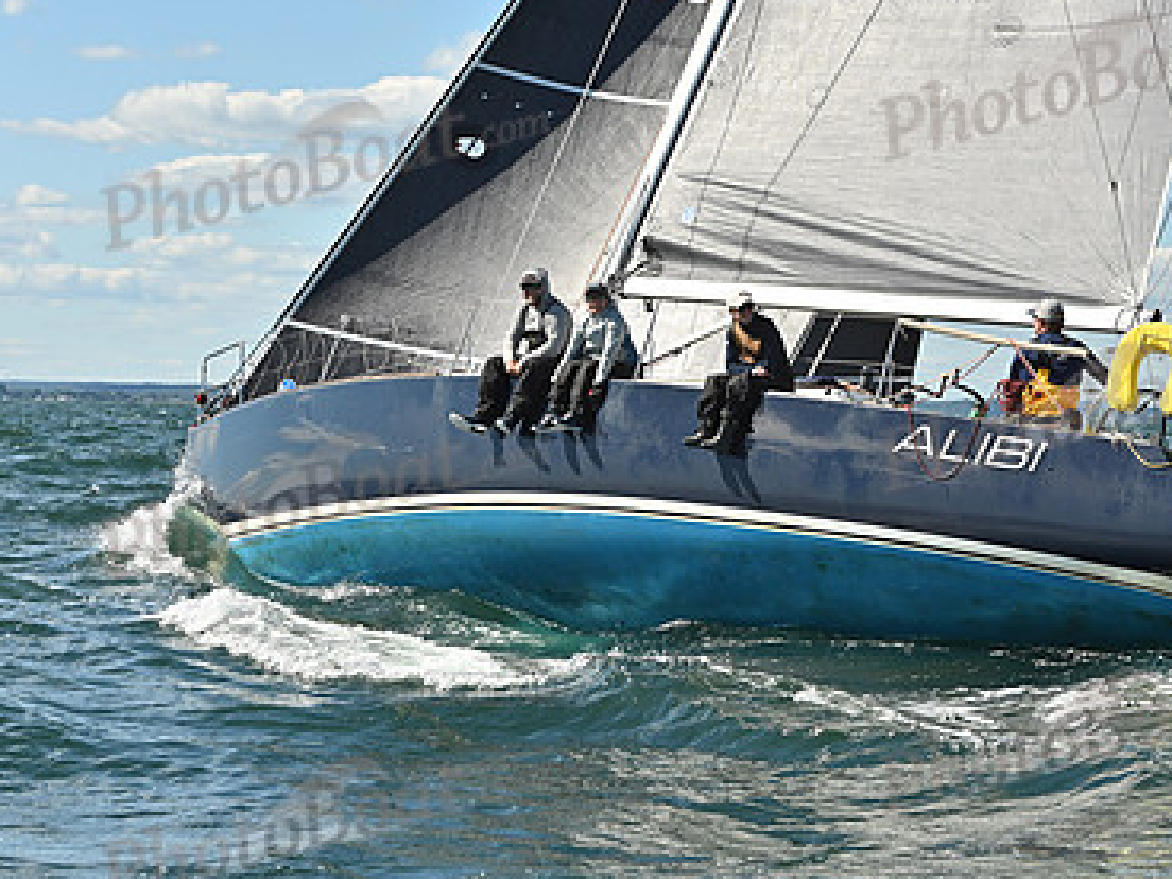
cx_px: 717
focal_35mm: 106
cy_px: 288
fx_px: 3589
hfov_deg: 18.5
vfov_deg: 13.9
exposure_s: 1/1600
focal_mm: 70
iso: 320
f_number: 6.3
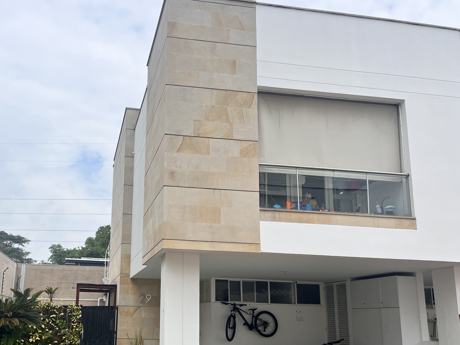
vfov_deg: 40.4
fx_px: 465
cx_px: 153
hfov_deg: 51.6
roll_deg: -1.3
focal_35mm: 35
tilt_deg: +11.9
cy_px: 219
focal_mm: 5.7
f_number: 1.5
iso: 50
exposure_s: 1/6993
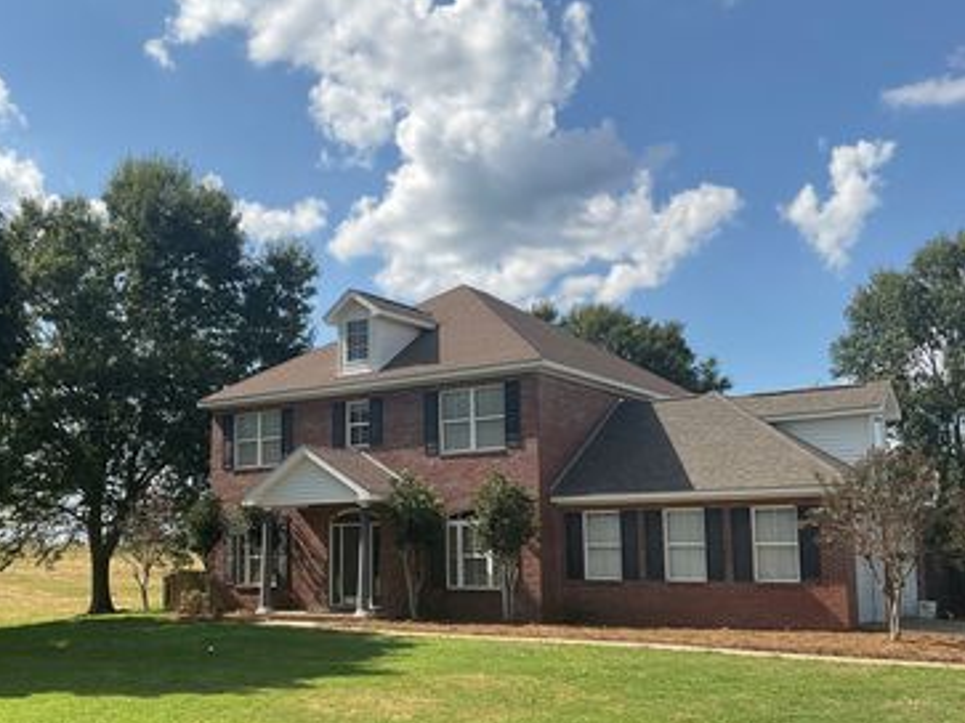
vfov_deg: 35.8
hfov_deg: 46.4
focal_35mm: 40
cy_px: 432
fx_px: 1115
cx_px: 356
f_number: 1.8
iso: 16
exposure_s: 1/2058
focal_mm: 3
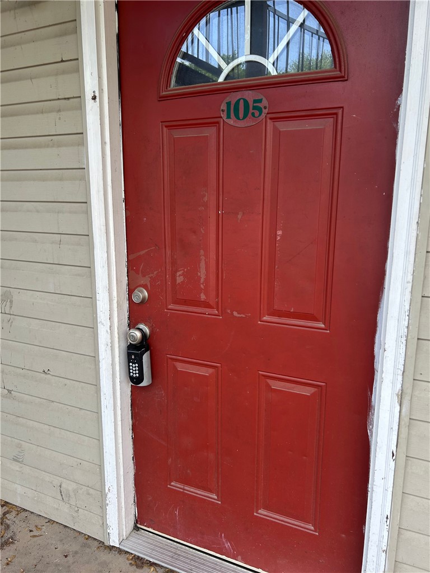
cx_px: 215
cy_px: 286
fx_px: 431
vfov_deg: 67.3
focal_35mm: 26
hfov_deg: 53.1
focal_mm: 5.7
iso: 50
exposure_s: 1/327
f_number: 1.5
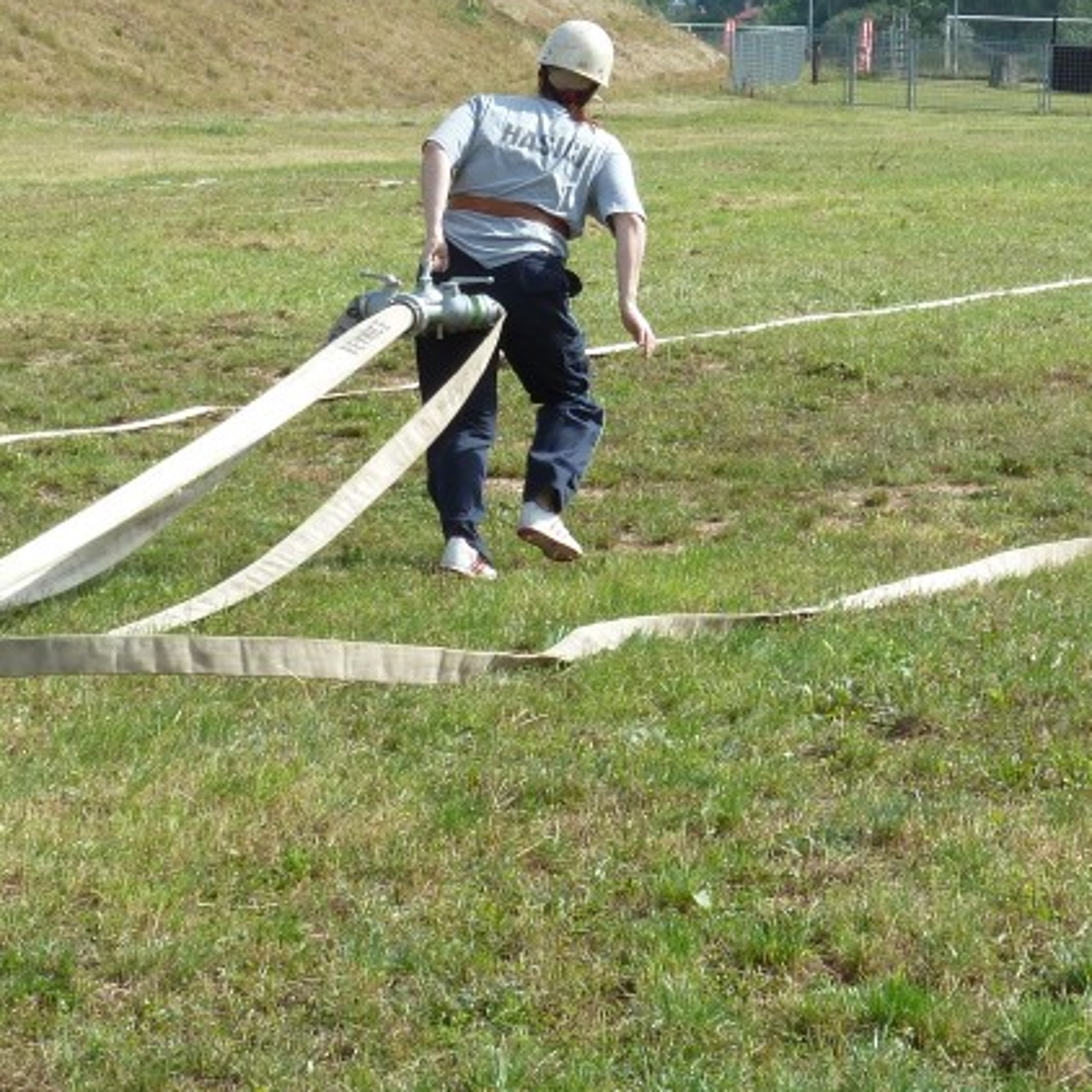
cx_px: 1115
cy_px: 383
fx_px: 6888
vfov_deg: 9.1
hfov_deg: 9.0
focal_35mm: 193
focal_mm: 14.7
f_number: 4.3
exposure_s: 1/400
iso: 80
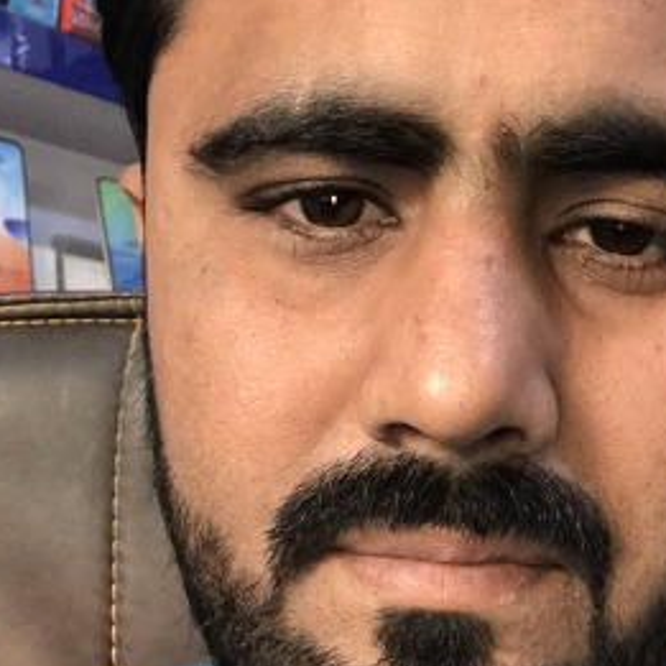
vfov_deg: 22.5
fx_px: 1654
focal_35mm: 76
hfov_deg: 22.5
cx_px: 518
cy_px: 518
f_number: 2.2
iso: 160
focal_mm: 2.87
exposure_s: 1/33
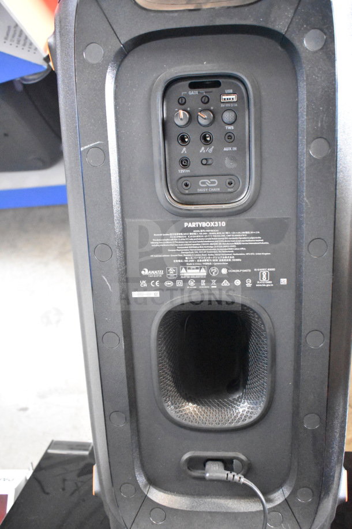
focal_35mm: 33
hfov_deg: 40.0
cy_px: 264
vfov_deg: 57.2
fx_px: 484
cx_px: 176
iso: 12800
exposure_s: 1/40
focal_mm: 22
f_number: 3.8
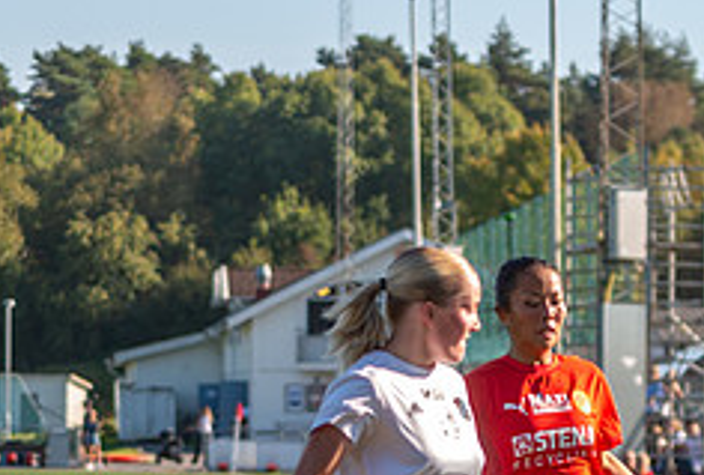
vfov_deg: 6.5
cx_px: 536
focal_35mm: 212
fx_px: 4159
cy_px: 585
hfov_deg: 9.7
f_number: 3.5
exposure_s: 1/2000
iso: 280
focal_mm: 70
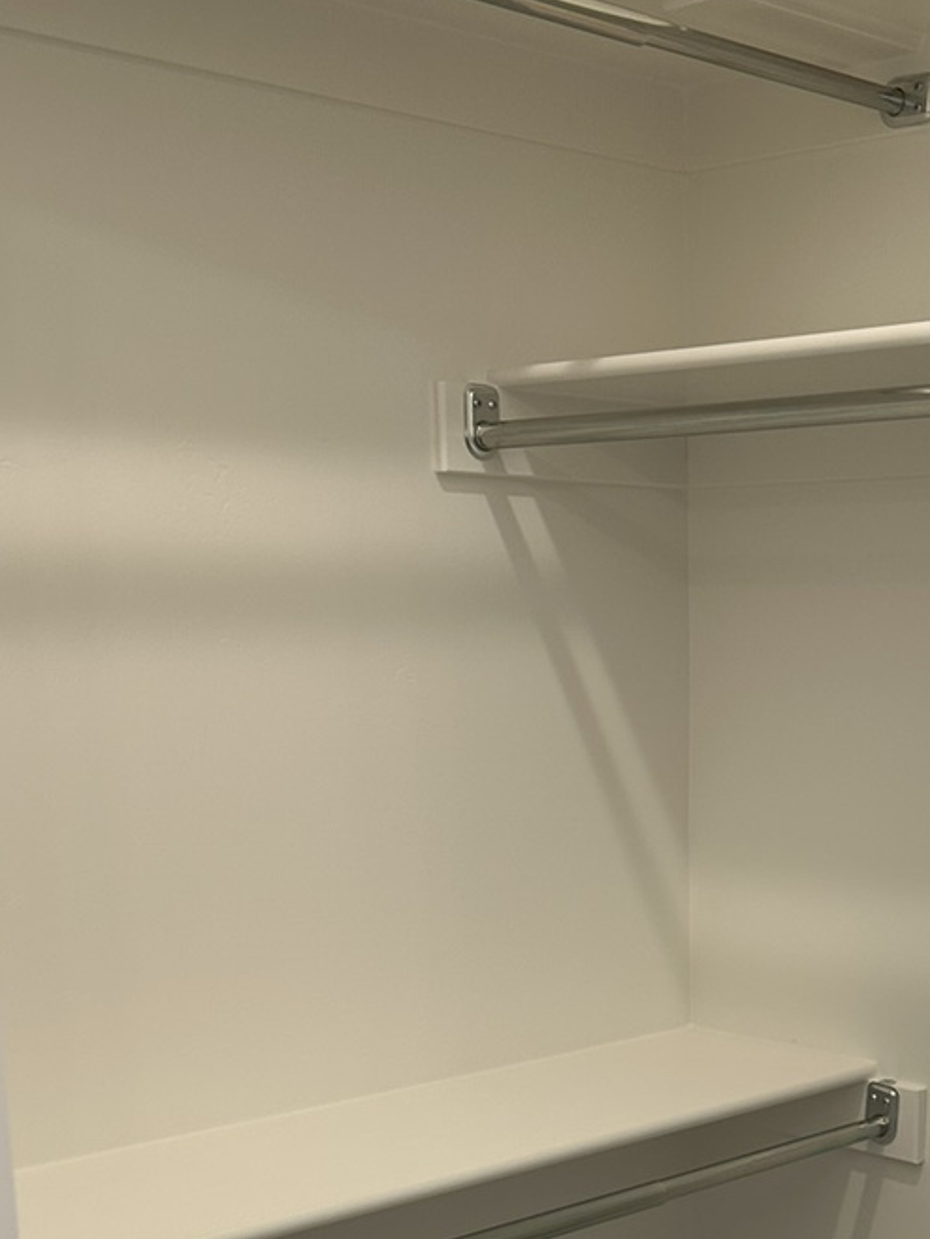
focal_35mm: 56
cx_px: 734
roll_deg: -1.0
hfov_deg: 25.7
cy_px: 1092
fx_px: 2005
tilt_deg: -12.9
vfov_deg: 32.8
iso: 80
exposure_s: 1/120
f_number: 1.78
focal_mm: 6.86
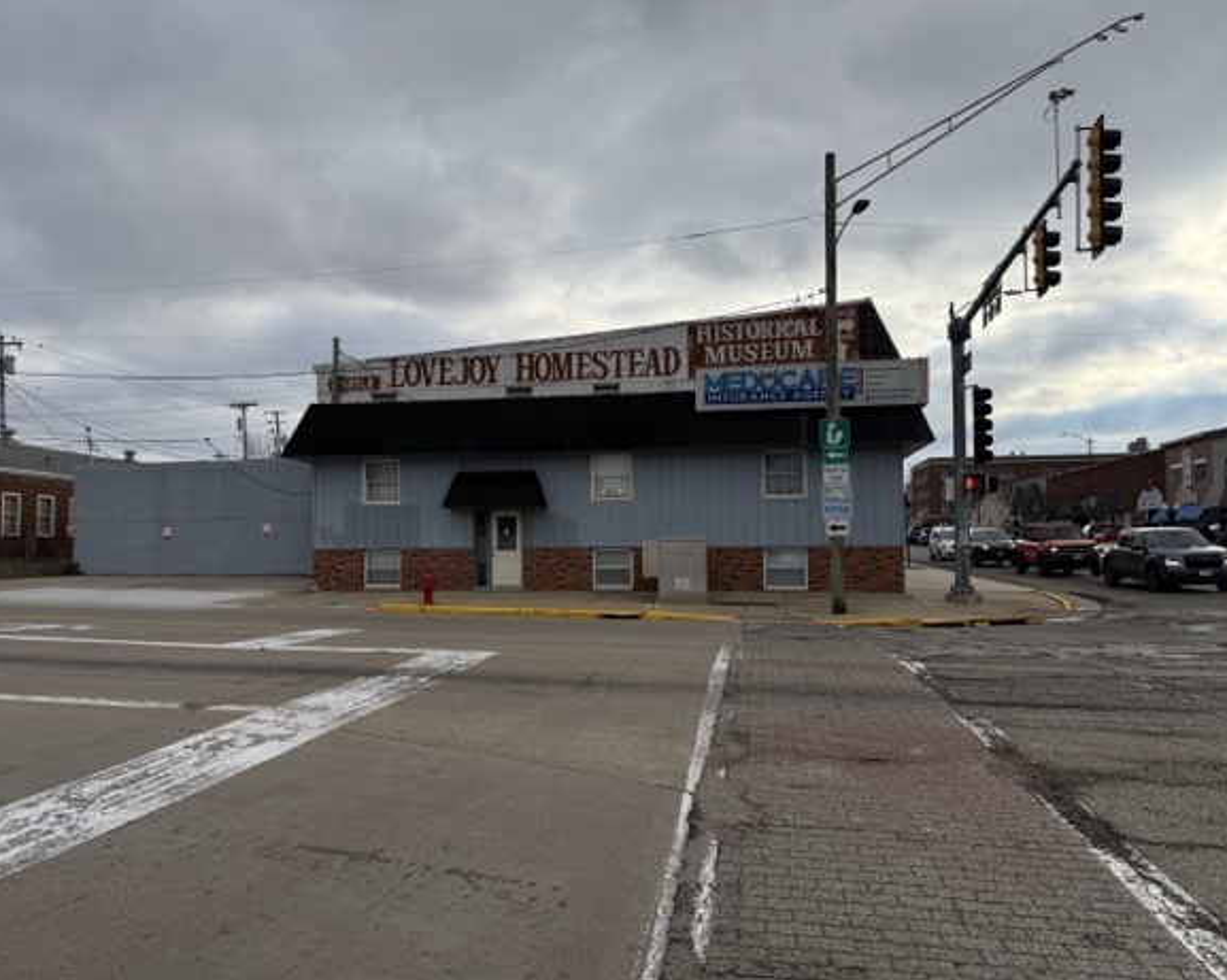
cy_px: 506
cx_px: 570
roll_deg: +0.2
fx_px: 944
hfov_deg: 66.0
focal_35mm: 26
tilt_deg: +3.3
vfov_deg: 54.9
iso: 100
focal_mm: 6.76
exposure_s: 1/4405
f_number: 1.78
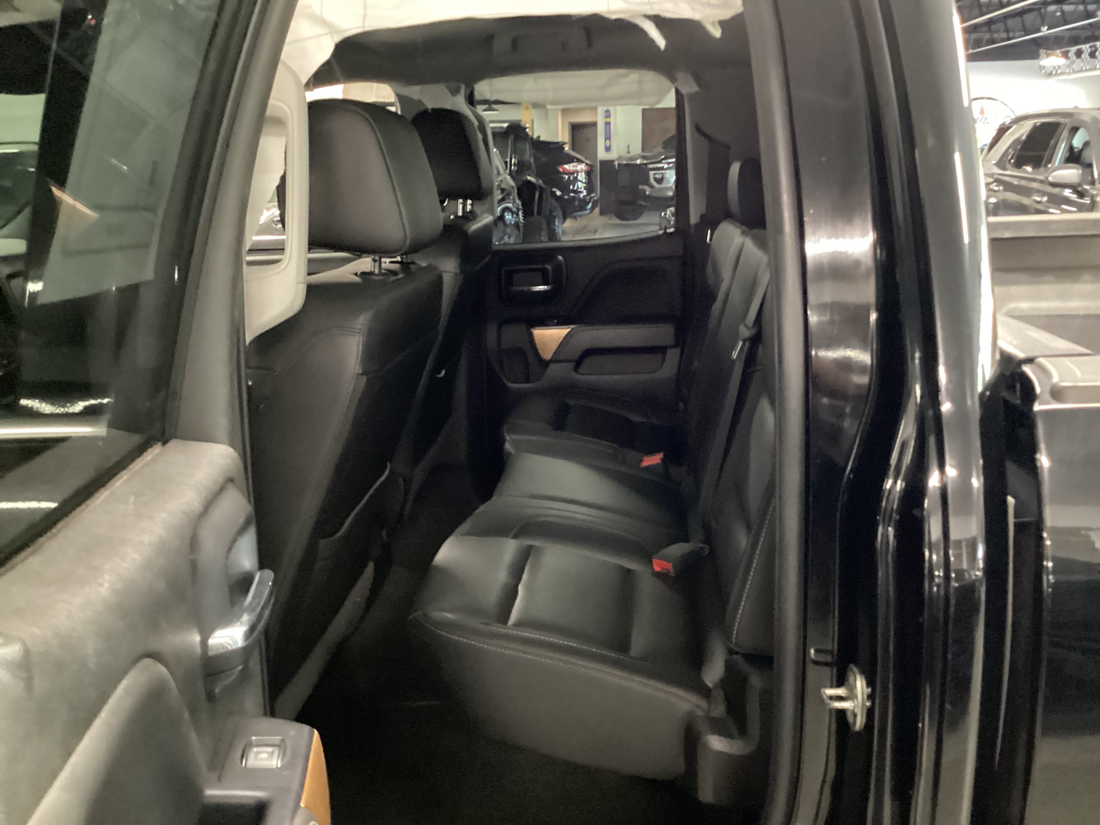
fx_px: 985
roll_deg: +1.0
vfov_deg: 45.4
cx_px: 550
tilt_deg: -19.4
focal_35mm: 31
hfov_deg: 58.4
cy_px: 412
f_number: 2.4
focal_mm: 3.3
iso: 640
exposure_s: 1/15
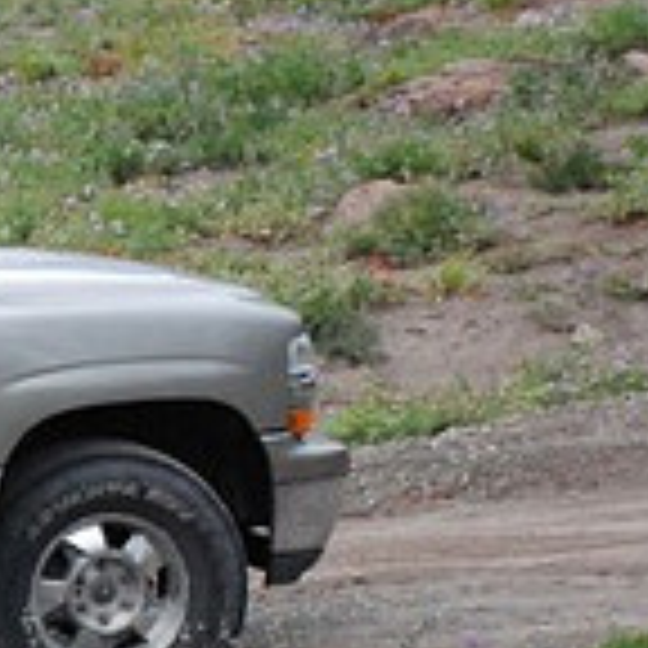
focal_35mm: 247
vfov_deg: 7.1
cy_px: 421
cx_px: -558
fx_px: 5231
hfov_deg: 6.9
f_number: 4.8
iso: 1600
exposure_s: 1/1600
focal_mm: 48
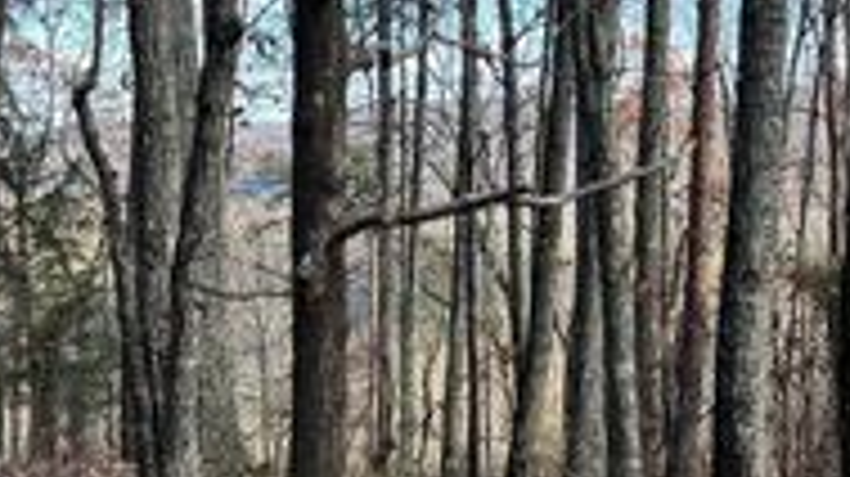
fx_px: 1689
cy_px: 317
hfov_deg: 28.1
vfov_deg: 16.0
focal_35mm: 75
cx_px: 558
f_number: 1.5
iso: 50
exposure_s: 1/493
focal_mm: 5.7
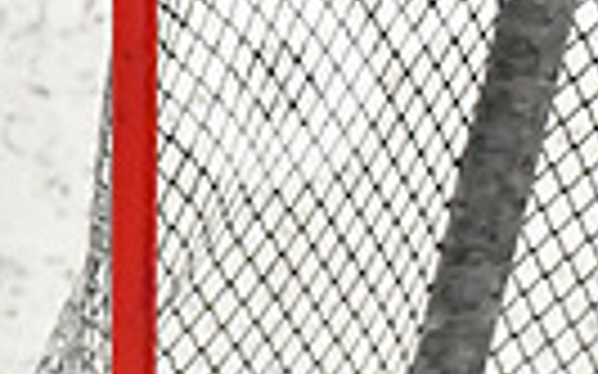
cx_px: 1209
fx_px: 19015
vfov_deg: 1.1
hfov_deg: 1.8
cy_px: 318
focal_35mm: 1167
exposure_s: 1/1250
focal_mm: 175
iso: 6400
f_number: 2.8
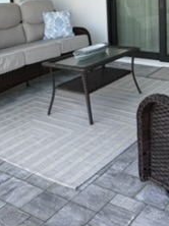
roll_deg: +2.4
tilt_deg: -8.1
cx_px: 116
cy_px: 23
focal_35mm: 52
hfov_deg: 27.8
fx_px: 339
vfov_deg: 34.8
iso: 80
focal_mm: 6.76
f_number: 1.78
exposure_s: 1/209
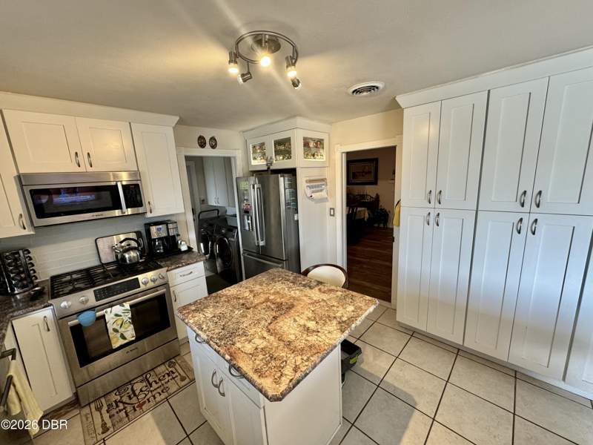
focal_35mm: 14
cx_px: 296
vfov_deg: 85.7
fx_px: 240
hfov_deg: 102.1
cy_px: 222
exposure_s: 1/60
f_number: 2.2
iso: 160
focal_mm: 2.22
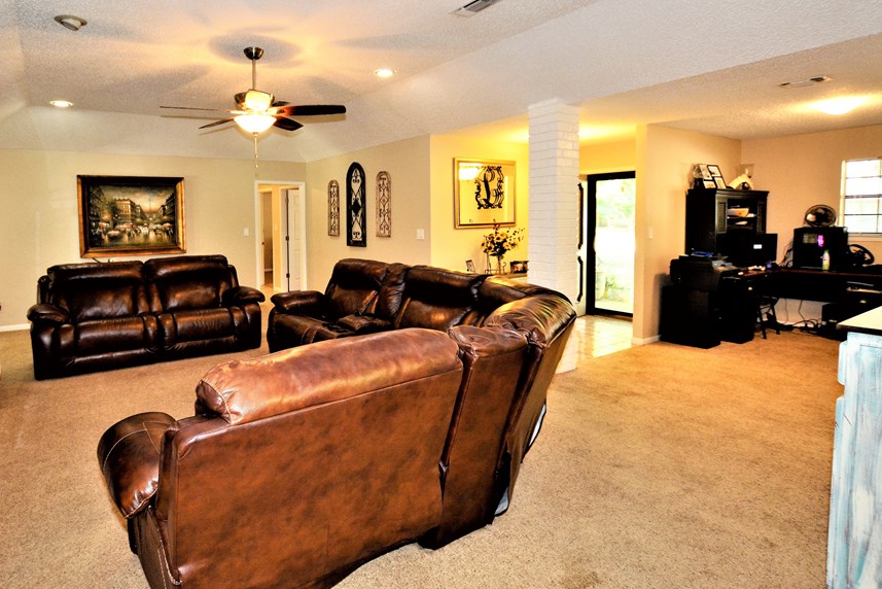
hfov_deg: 85.3
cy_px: 242
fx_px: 466
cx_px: 336
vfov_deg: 64.1
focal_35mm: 19
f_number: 4
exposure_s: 1/60
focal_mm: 10
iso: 800
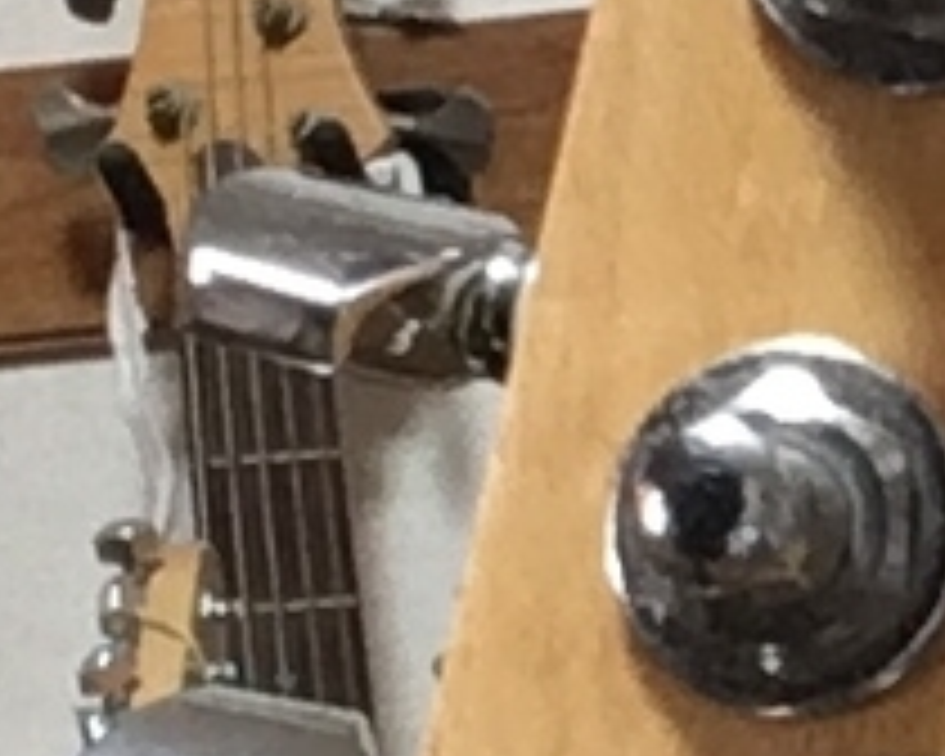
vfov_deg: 8.9
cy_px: 536
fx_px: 4839
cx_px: 1498
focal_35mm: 173
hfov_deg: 10.7
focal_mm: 2.15
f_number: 2.4
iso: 200
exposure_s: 1/30
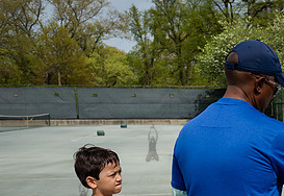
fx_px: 574
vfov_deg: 18.8
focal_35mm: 72
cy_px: 199
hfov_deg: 25.5
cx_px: 324
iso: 100
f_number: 4.5
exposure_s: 1/1000
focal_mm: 27
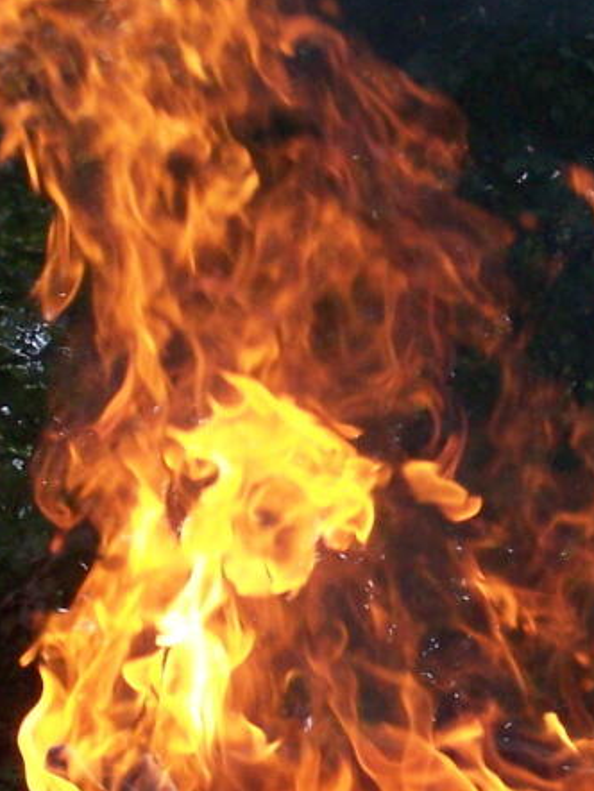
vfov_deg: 9.3
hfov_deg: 6.9
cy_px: 468
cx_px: 642
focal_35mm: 213
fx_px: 4869
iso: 200
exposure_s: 1/500
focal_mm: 11.5
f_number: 3.2
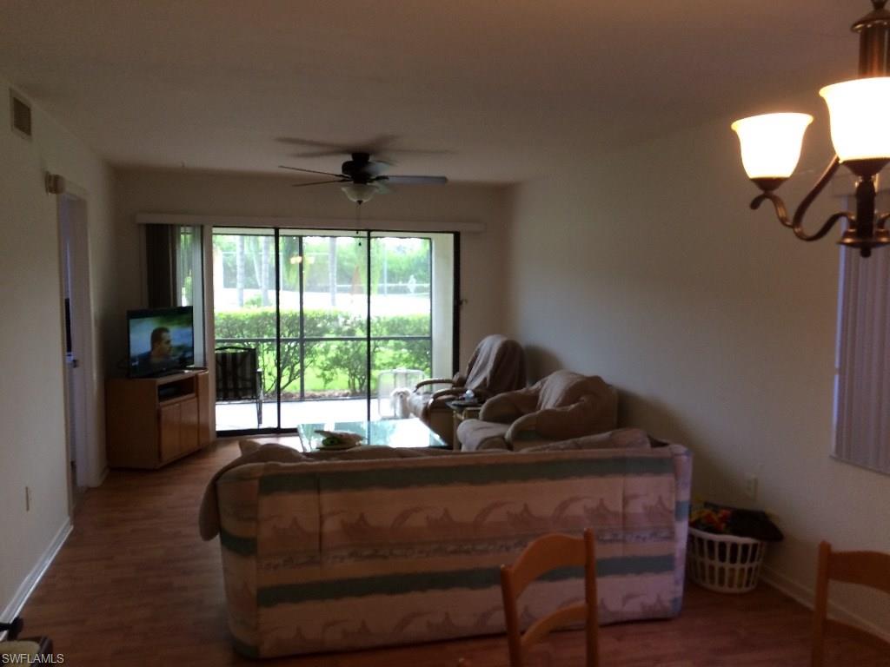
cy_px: 334
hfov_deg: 61.7
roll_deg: -0.5
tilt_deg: -5.0
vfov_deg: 48.2
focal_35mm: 29
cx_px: 445
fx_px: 746
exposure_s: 1/30
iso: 50
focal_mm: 4.15
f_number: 2.2
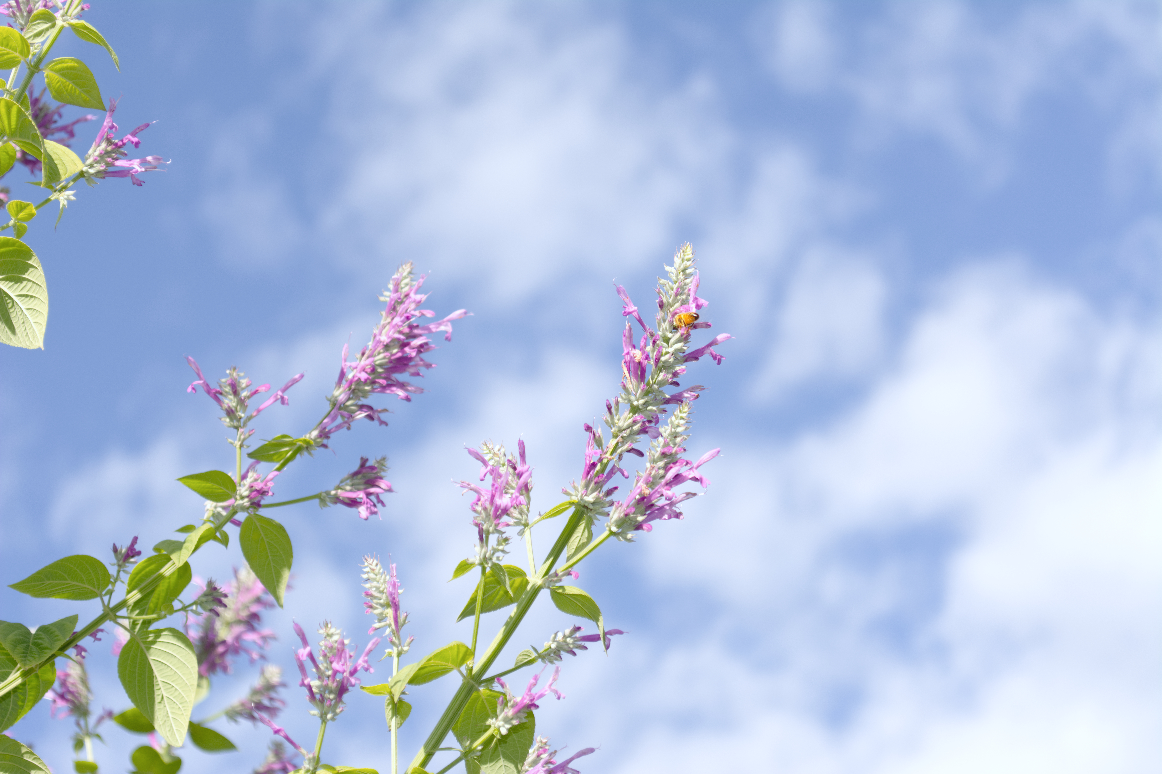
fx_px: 2662
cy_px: 387
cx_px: 581
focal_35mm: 82
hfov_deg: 24.6
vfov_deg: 16.5
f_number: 5.6
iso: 100
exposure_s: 1/160
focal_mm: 55
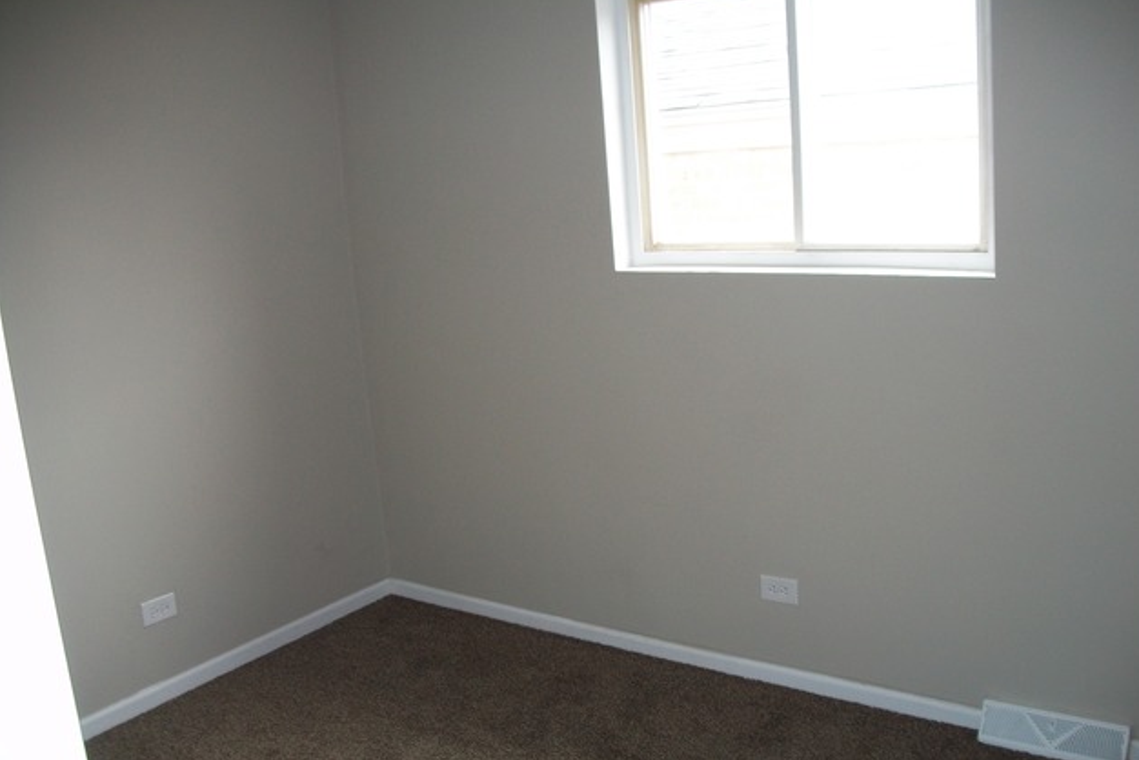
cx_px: 580
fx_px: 1076
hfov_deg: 55.8
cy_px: 415
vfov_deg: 38.9
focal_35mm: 34
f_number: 2.9
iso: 80
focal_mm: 5.7
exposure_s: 1/30
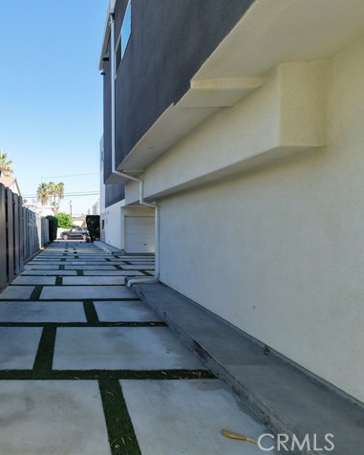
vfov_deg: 77.6
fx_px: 283
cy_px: 227
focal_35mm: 21
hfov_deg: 59.4
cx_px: 63
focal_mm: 3.05
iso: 100
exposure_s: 1/320
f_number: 2.2
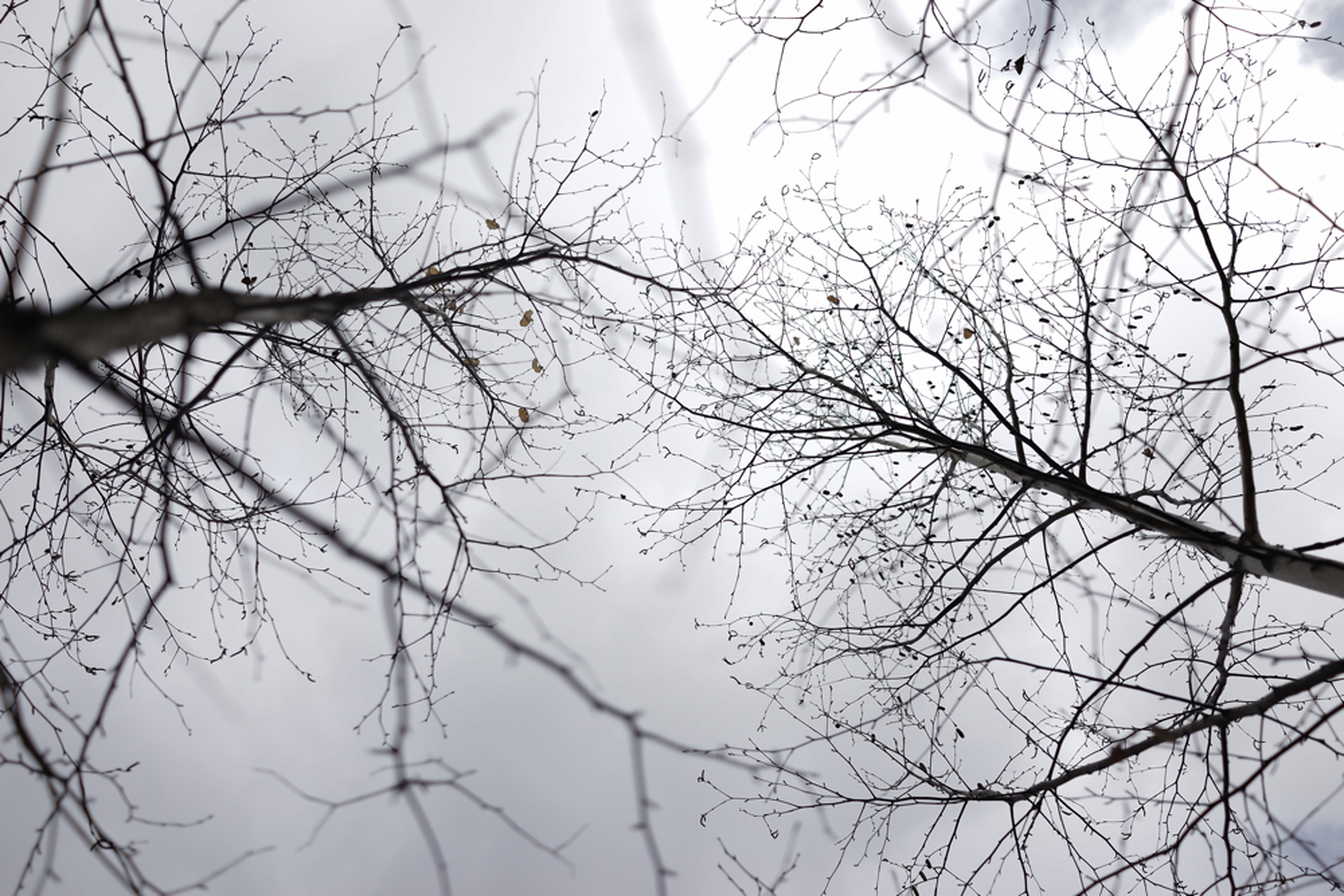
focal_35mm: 35
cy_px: 448
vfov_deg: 37.9
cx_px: 672
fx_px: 1307
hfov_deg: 54.4
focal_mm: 35
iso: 50
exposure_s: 1/2000
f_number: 2
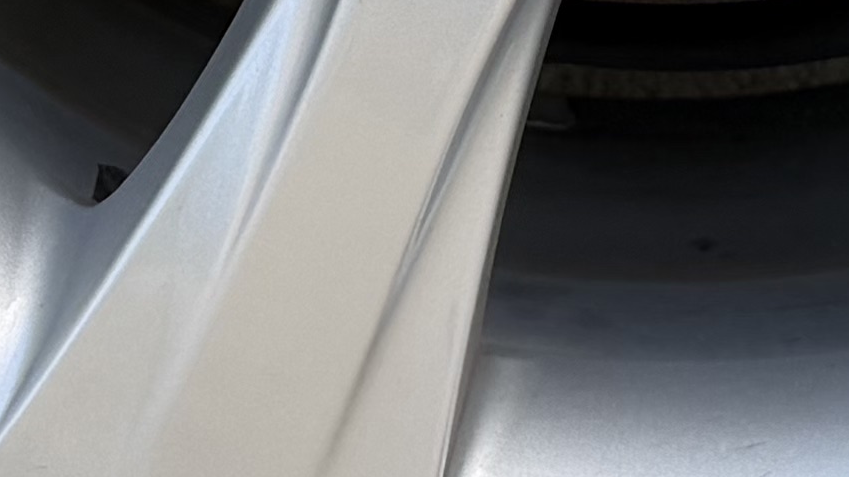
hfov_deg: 12.1
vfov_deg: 6.5
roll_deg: -3.8
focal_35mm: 176
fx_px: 3961
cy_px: -764
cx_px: 791
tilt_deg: -10.5
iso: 80
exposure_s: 1/728
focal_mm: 6.76
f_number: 1.78
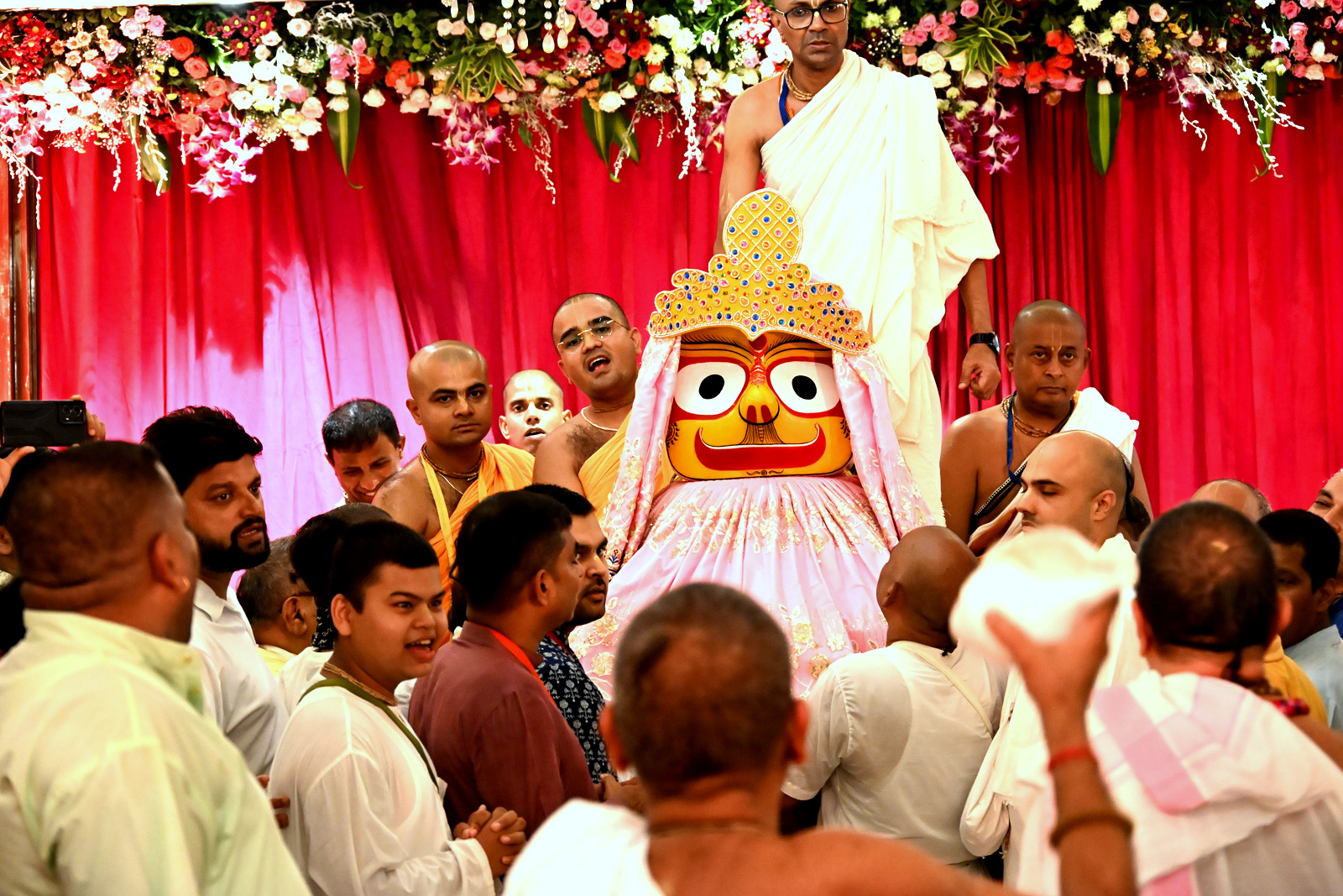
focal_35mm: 105
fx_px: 3917
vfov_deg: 13.0
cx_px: 672
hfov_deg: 19.5
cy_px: 448
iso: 10000
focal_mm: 105
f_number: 6.3
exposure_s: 1/125
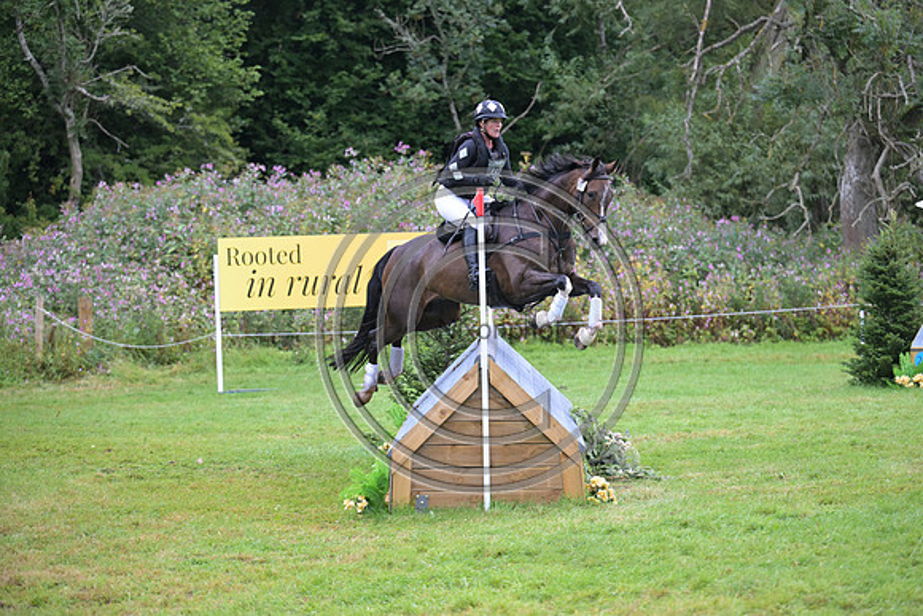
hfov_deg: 19.5
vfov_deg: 13.0
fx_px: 2693
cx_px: 462
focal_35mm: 105
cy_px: 308
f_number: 3.2
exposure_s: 1/1000
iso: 2000
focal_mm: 105
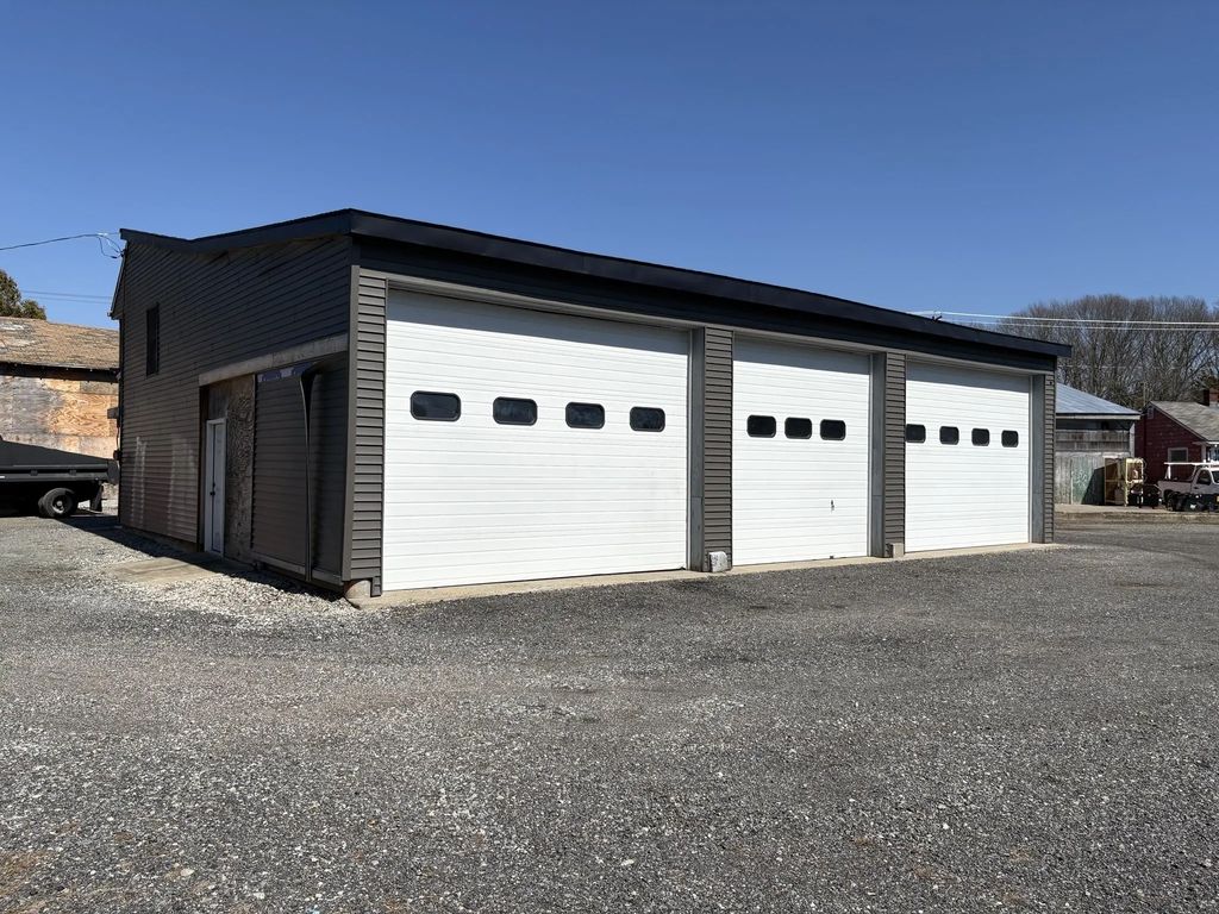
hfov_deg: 67.3
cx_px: 610
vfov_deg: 53.1
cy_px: 457
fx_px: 916
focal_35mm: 26
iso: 50
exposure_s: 1/6993
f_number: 1.6
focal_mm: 5.96
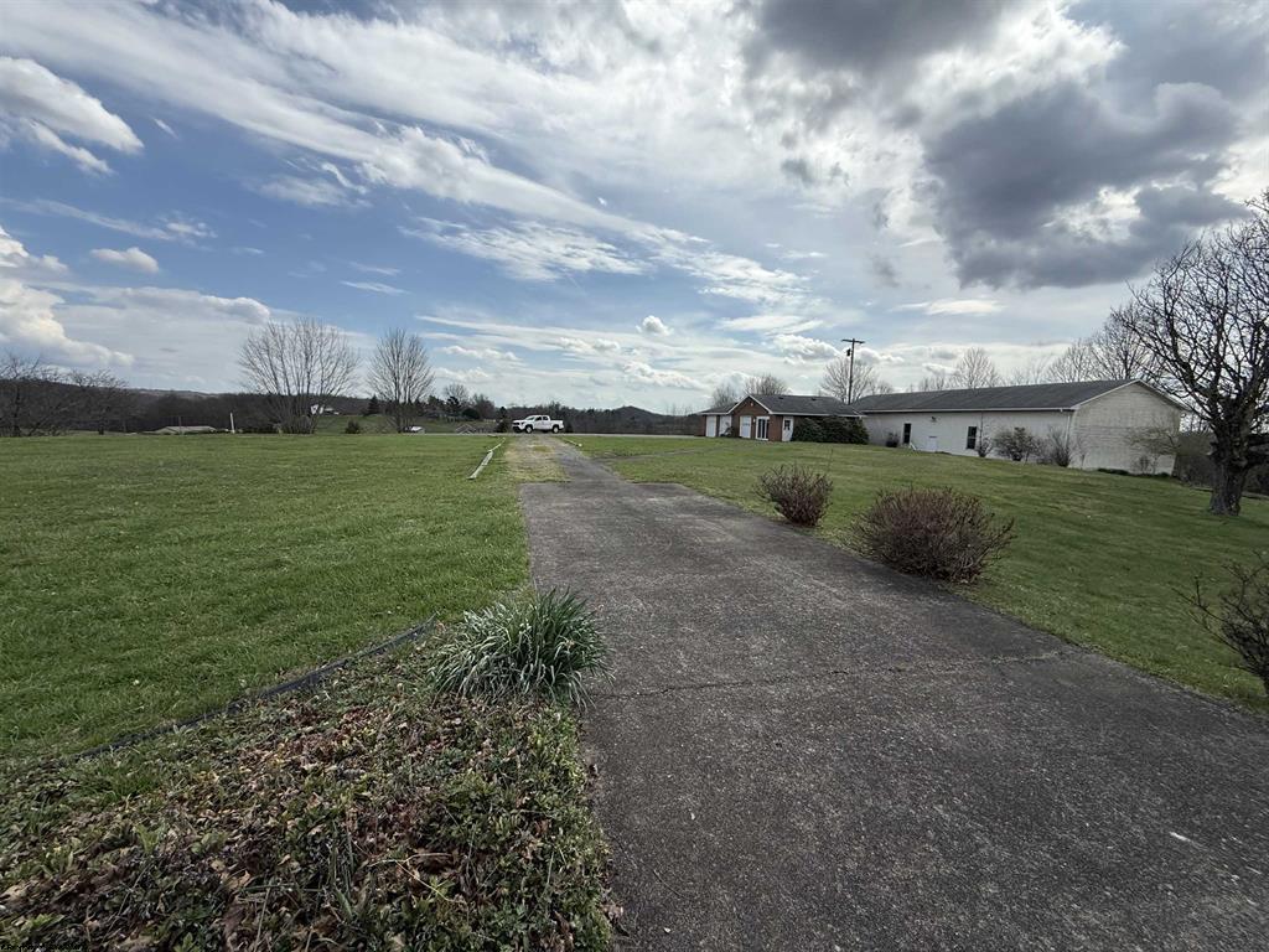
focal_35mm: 14
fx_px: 513
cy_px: 476
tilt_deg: -5.7
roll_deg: -2.1
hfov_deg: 102.1
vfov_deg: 85.7
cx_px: 634
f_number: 2.2
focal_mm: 2.22
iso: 50
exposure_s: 1/2976
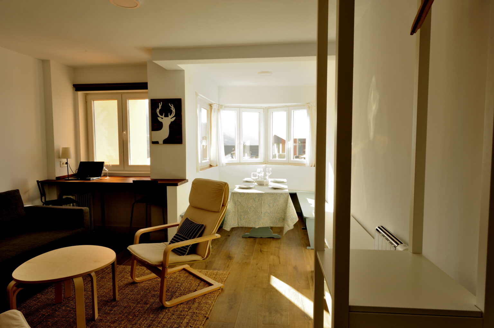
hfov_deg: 73.8
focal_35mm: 24
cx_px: 247
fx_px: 329
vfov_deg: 53.1
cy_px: 164
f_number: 16
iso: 320
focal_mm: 24
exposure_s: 1/15
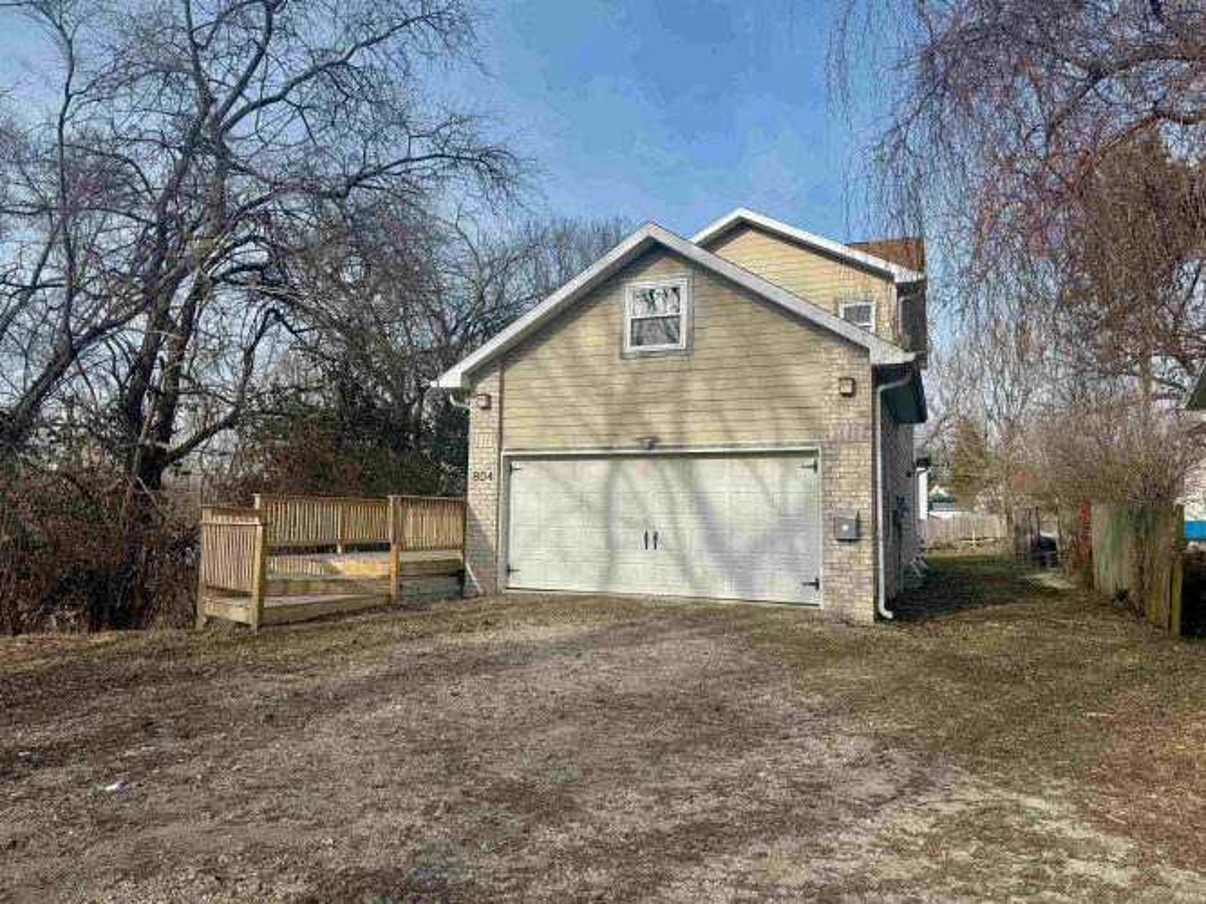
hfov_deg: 71.6
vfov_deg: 56.8
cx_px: 603
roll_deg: -2.3
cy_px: 452
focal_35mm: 24
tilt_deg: +3.7
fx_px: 836
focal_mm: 6.76
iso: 80
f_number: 1.78
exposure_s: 1/3802
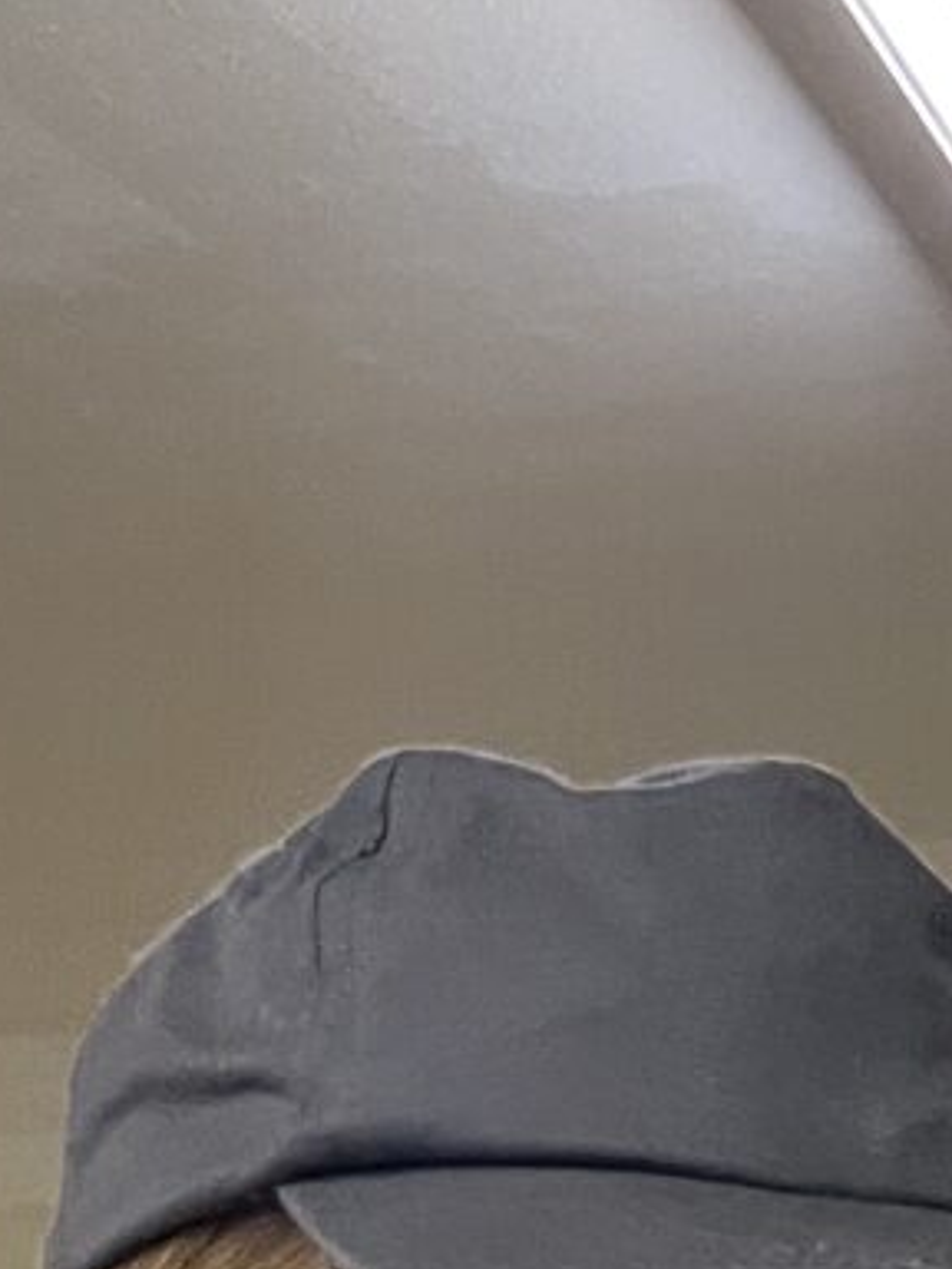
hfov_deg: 10.1
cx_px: 2228
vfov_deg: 12.5
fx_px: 4767
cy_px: 2875
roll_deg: +4.3
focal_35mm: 130
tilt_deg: -4.4
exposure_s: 1/50
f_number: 1.6
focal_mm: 4.2
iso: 250
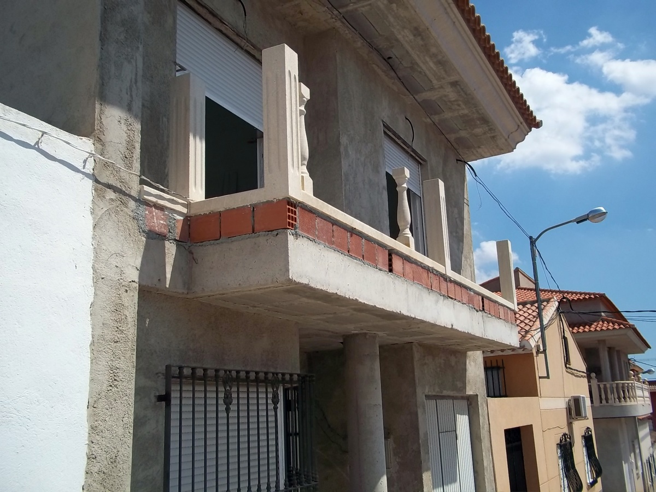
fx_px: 682
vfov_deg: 39.7
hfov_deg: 51.4
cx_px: 328
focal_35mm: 36
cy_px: 246
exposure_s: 1/400
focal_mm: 6.5
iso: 80
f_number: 8
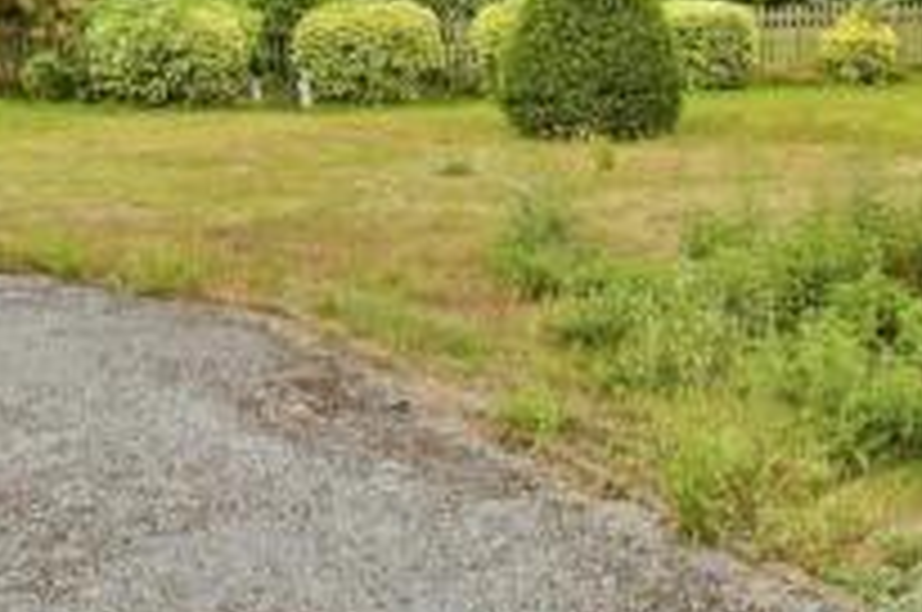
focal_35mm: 48
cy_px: 2
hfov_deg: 39.8
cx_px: 713
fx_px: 1227
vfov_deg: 26.5
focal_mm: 10
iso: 500
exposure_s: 1/500
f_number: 11
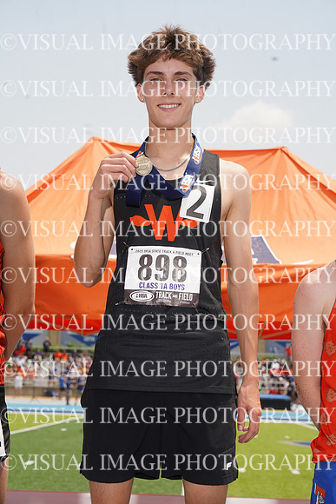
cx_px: 168
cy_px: 252
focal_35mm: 77
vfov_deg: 26.3
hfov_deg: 17.7
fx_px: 1077
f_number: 9
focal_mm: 77
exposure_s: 1/200
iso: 100
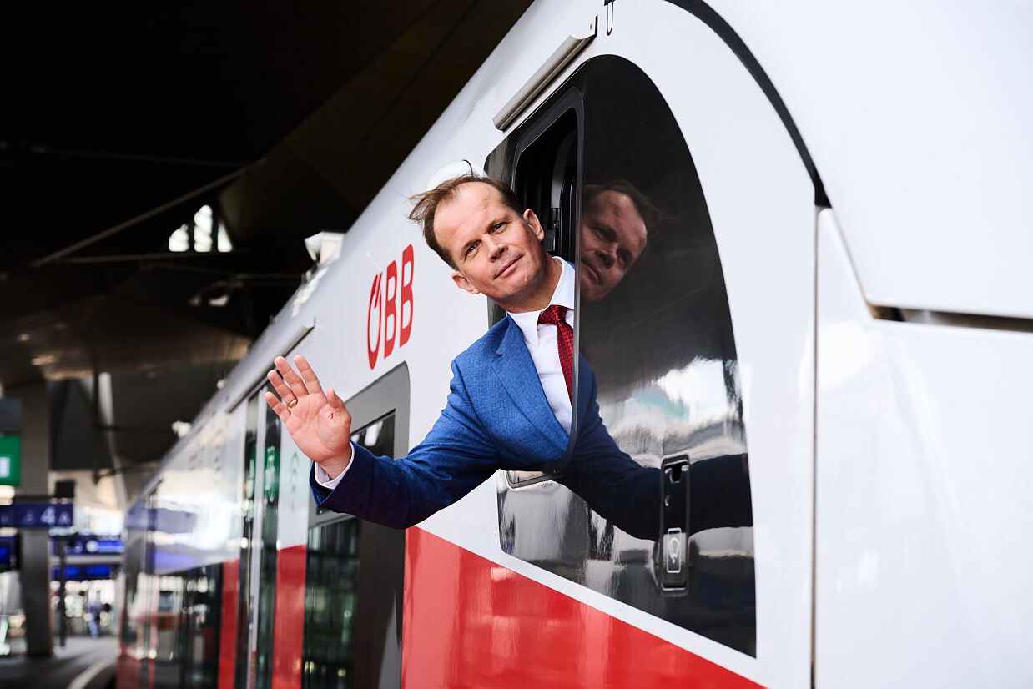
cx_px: 516
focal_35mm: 66
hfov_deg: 30.5
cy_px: 344
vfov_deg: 20.6
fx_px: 1894
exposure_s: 1/320
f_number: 5
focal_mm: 66
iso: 1000
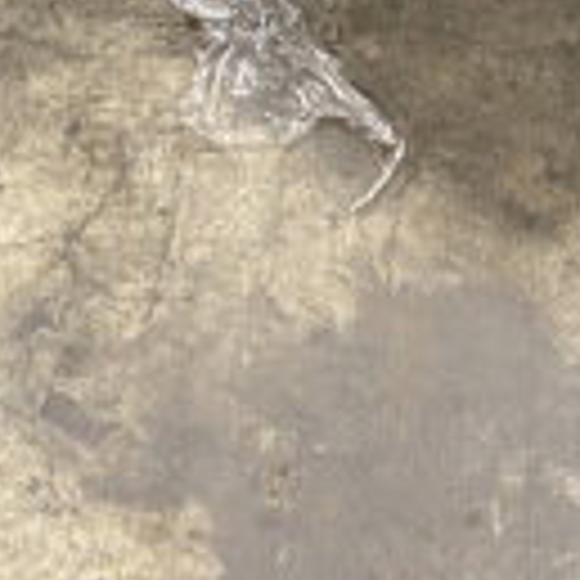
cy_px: -645
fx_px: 2749
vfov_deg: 10.8
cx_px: -18
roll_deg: +2.3
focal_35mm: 145
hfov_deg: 11.9
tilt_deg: -32.8
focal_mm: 4.25
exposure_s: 1/60
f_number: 1.8
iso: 400
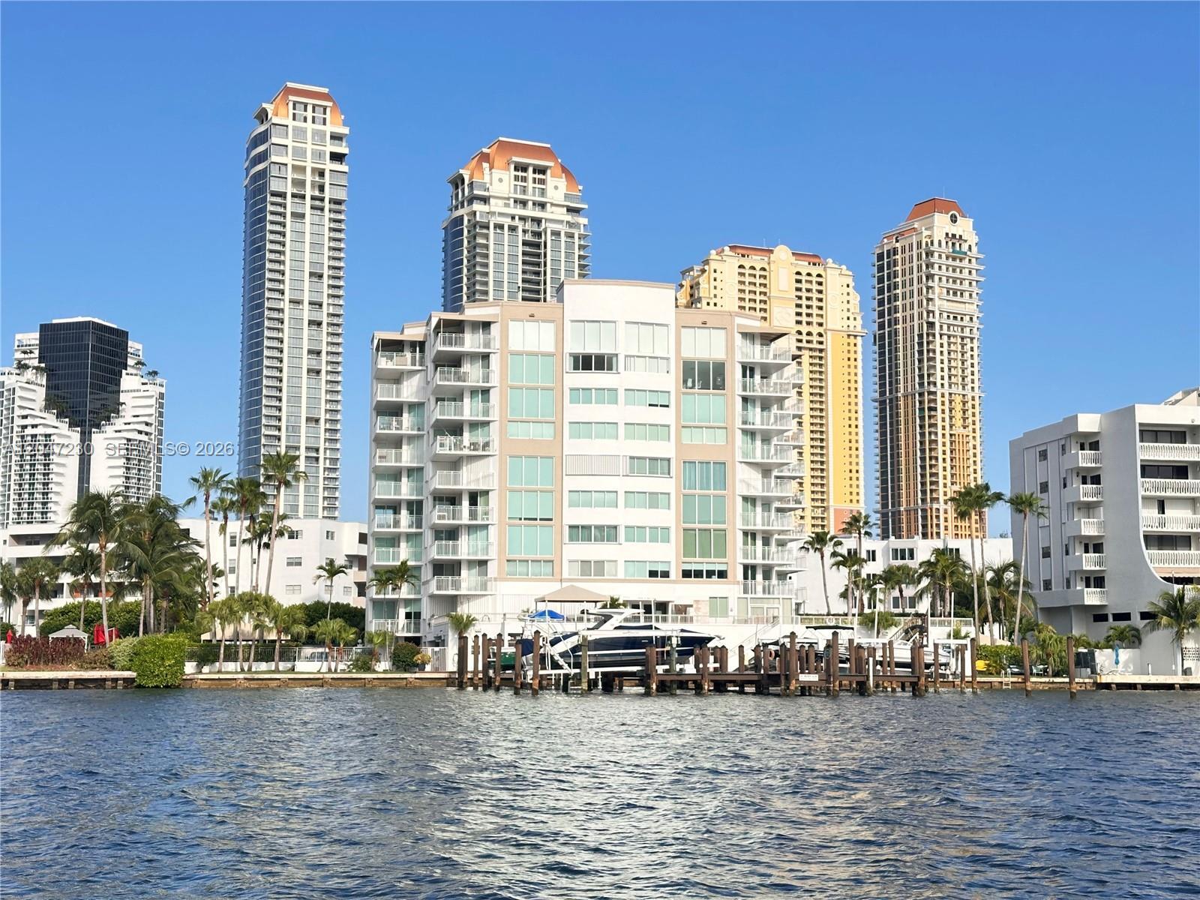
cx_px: 600
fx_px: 1664
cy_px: 450
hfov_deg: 39.7
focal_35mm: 48
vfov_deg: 30.3
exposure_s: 1/1613
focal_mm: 6.86
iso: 64
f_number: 1.78
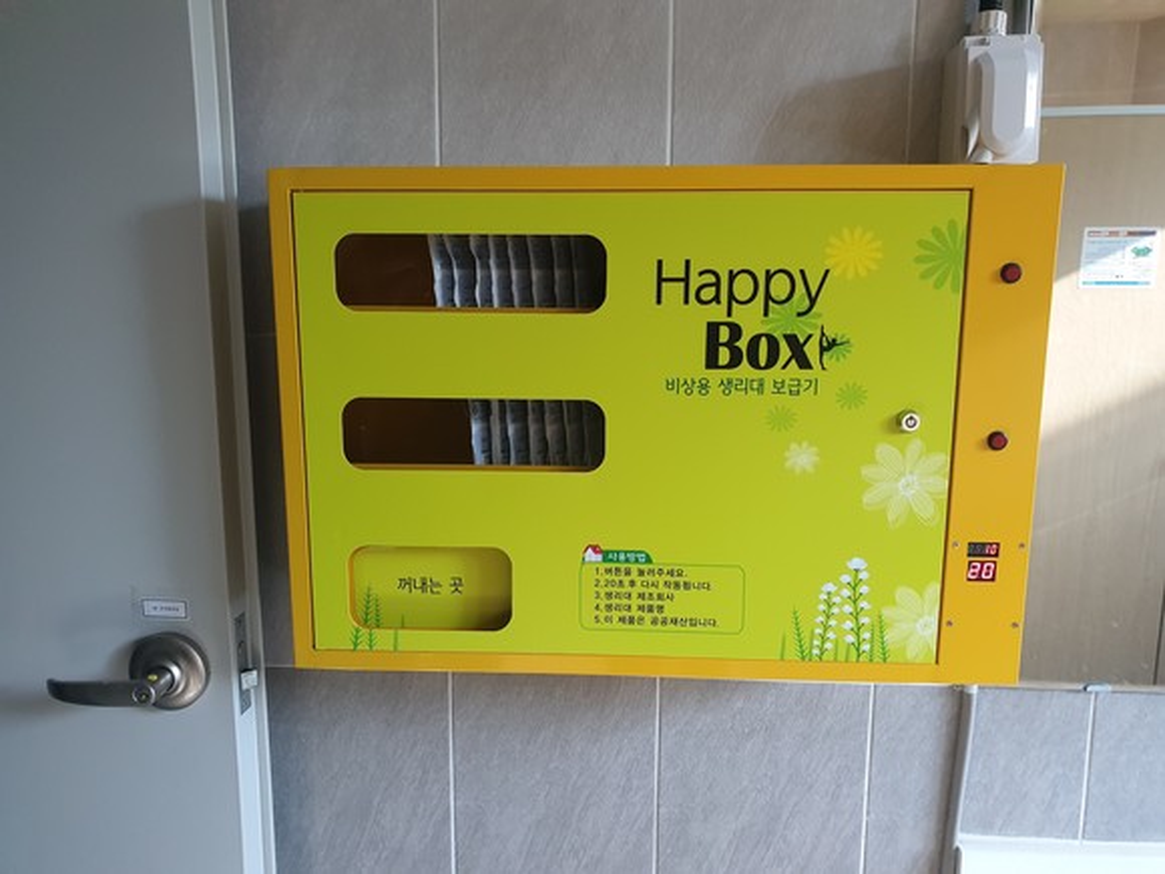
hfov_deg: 67.3
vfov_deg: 53.1
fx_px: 875
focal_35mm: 26
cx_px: 582
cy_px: 437
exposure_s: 1/60
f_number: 2.4
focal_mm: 4.3
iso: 160
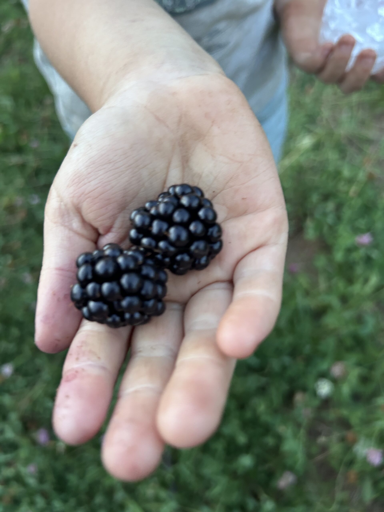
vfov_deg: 67.3
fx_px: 385
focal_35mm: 26
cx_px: 192
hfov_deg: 53.1
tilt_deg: -62.3
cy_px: 256
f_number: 1.5
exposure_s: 1/60
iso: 160
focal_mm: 5.7
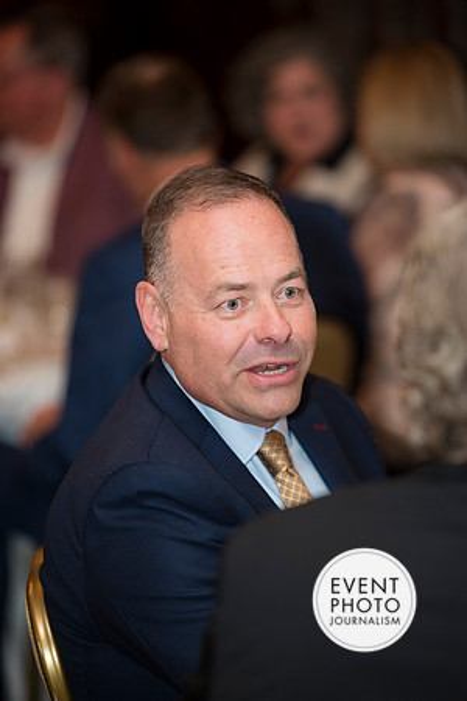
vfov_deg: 10.3
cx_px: 234
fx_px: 3891
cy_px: 350
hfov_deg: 6.9
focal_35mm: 200
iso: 1250
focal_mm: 200
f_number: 3.2
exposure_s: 1/125
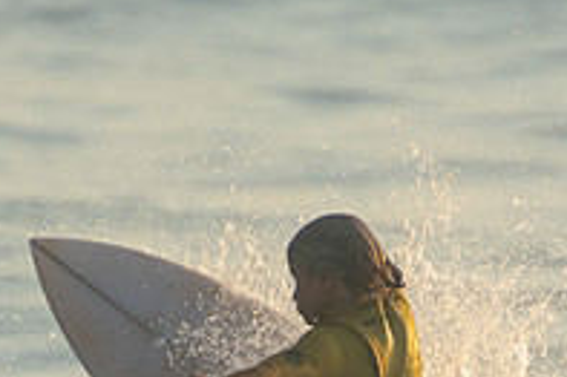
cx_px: 328
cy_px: 499
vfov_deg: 0.8
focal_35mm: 1768
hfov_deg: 1.2
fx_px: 27822
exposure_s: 1/800
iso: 250
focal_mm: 400
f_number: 5.6
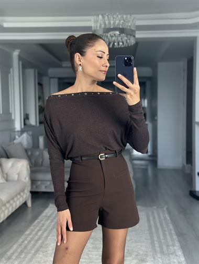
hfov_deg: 30.3
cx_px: 100
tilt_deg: -18.9
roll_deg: +1.5
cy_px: 132
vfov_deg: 39.6
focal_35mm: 48
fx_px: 368
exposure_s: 1/236
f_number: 1.78
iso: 80
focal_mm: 6.86
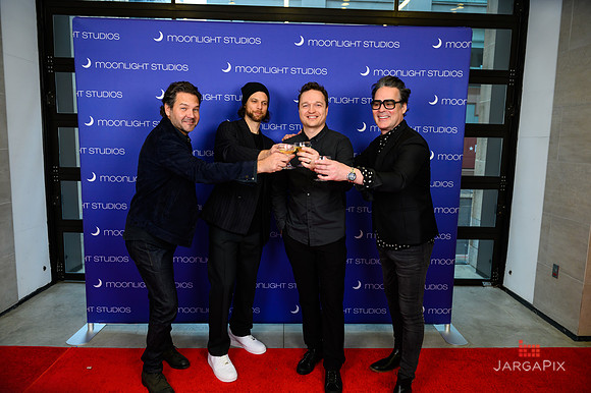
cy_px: 196
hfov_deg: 73.8
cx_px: 296
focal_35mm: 24
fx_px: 394
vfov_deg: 53.1
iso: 1000
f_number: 5
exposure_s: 1/320
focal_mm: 24
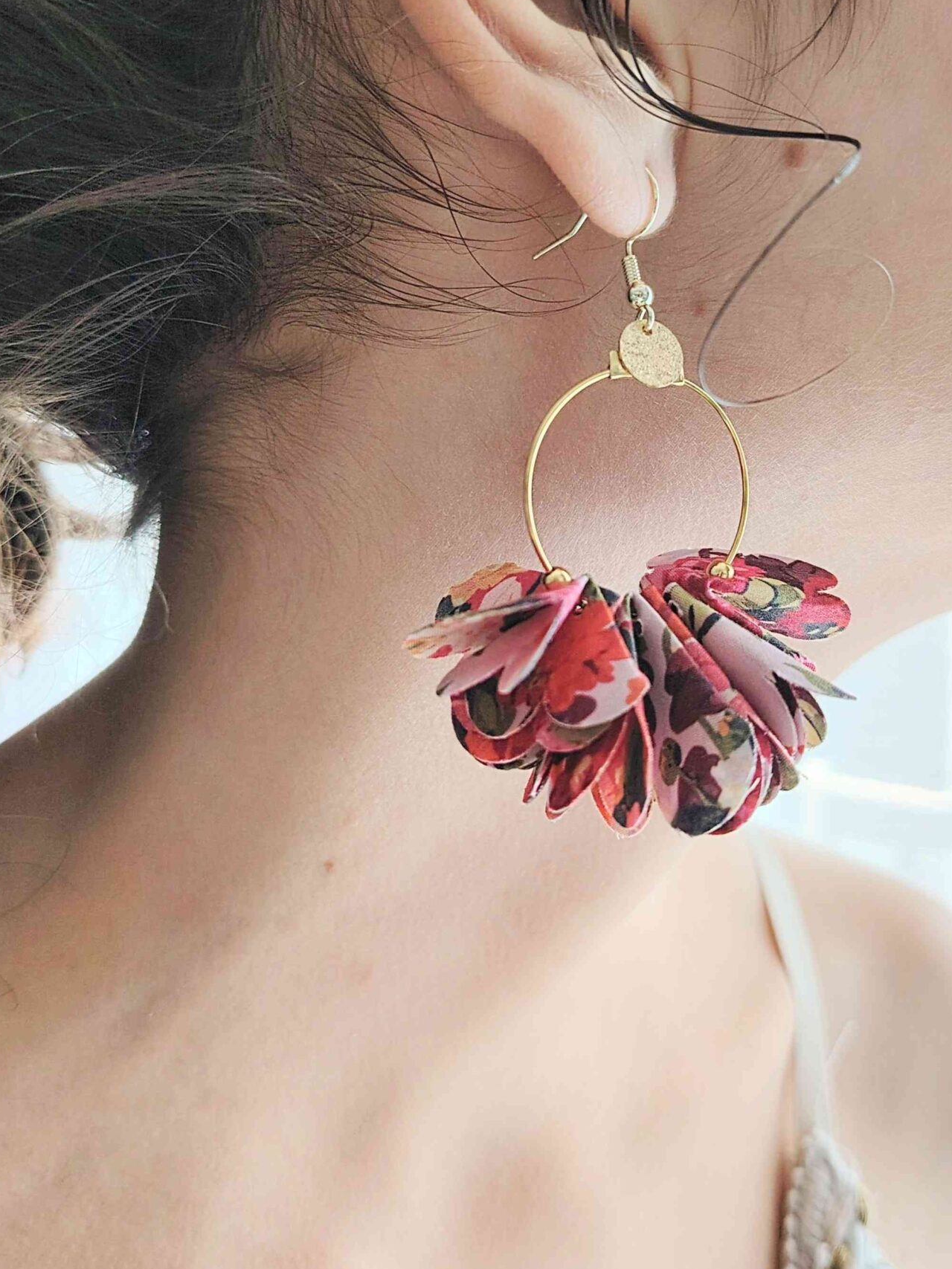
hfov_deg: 39.6
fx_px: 1320
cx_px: 531
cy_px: 519
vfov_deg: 51.1
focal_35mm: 36
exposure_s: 1/50
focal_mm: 5.25
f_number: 1.75
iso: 243
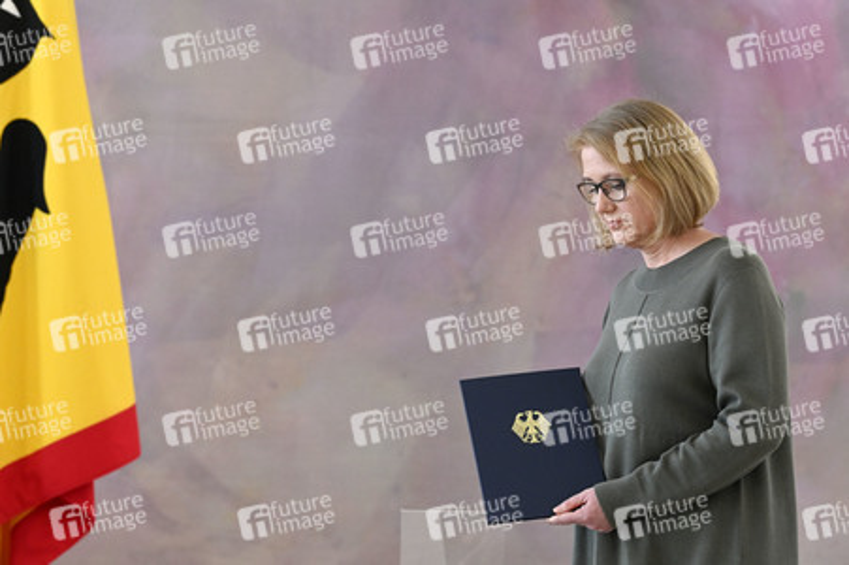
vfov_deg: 8.3
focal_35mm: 165
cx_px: 424
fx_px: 3888
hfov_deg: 12.5
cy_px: 282
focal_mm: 165
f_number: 5.6
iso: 6400
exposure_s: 1/400
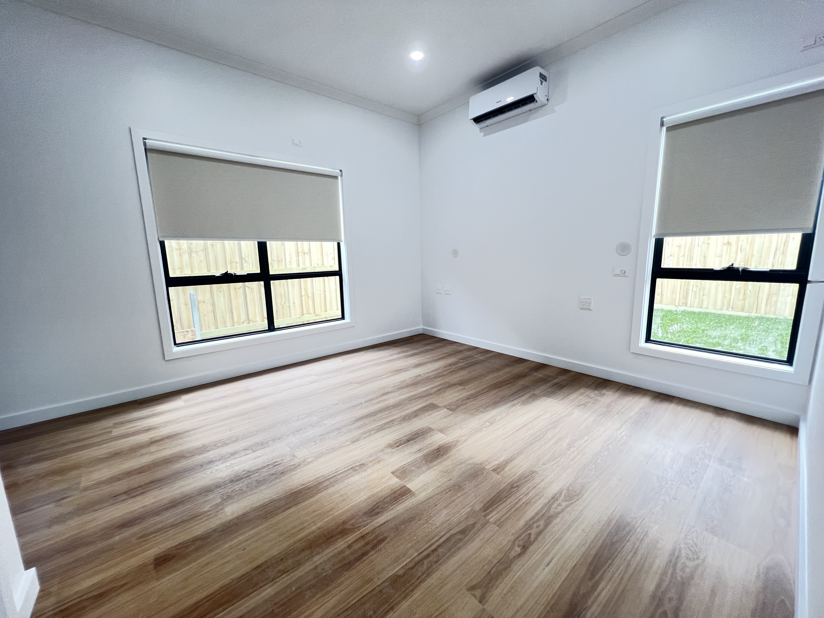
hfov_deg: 106.2
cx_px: 412
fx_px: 309
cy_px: 309
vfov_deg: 89.9
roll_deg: +1.0
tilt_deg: -9.5
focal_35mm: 13
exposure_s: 1/100
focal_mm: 1.57
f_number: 1.8
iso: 200
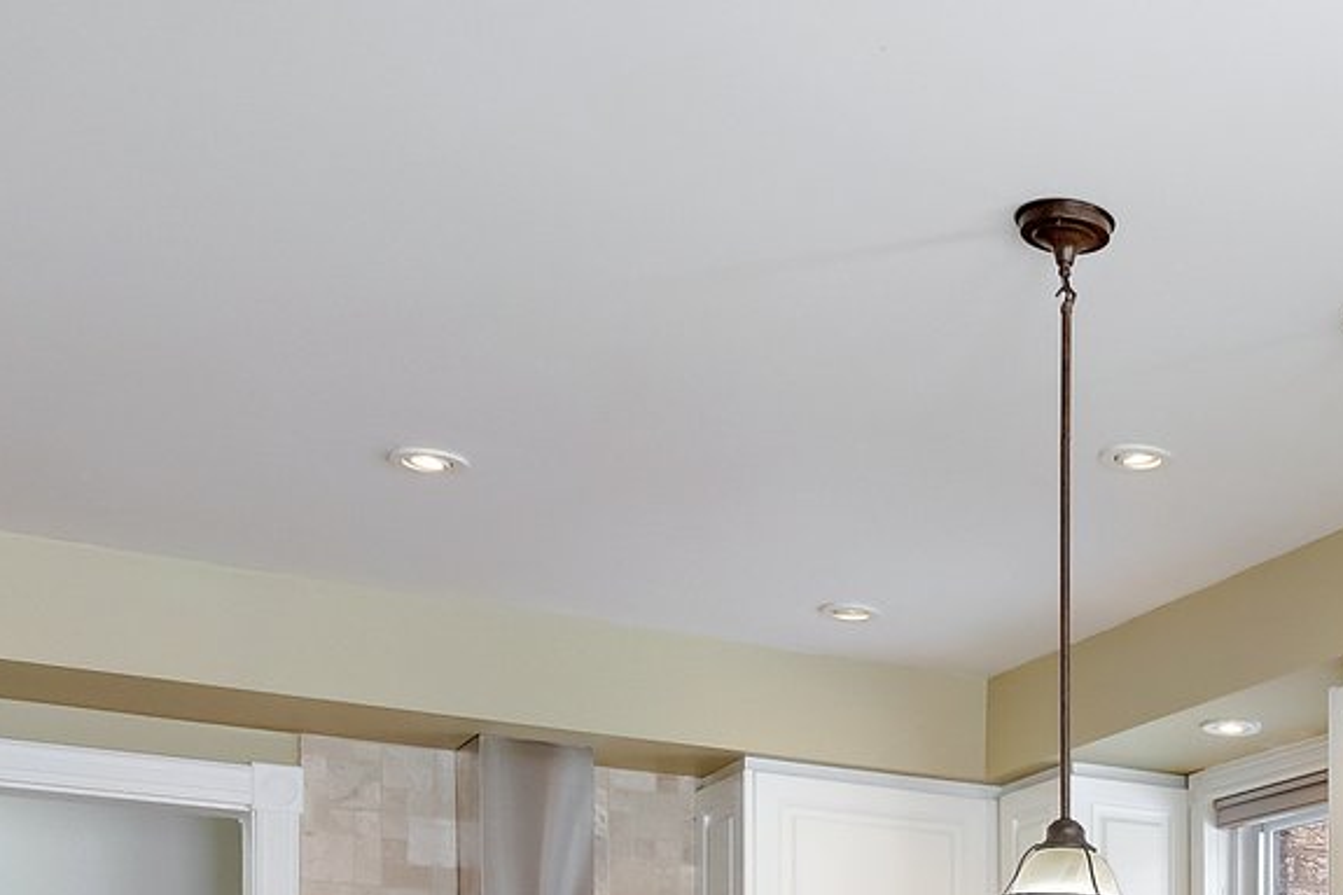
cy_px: 1202
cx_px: 1432
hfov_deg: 31.6
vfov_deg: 21.3
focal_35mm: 57
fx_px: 2126
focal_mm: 16
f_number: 8
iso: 1600
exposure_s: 1/20
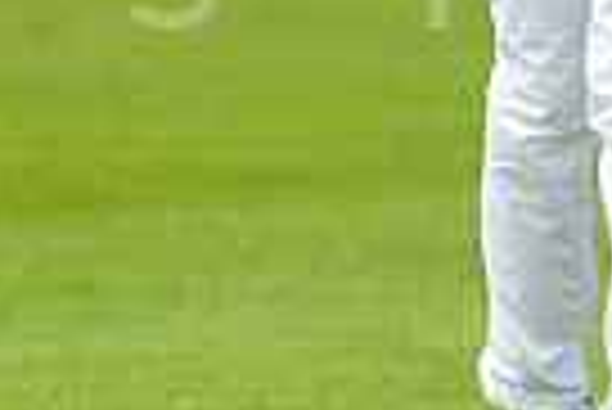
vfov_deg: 1.1
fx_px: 21715
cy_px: -297
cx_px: 176
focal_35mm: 1276
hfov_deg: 1.6
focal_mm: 300
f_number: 6.3
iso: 400
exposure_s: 1/6400
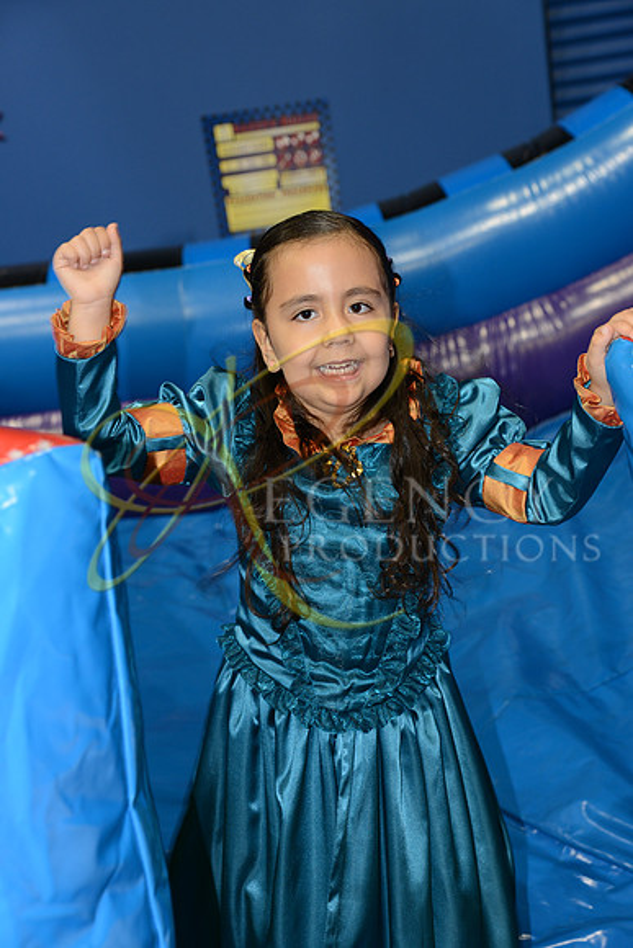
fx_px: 1265
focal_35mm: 48
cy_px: 474
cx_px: 316
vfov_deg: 41.1
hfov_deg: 28.1
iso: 640
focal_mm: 48
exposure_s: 1/60
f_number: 4.5
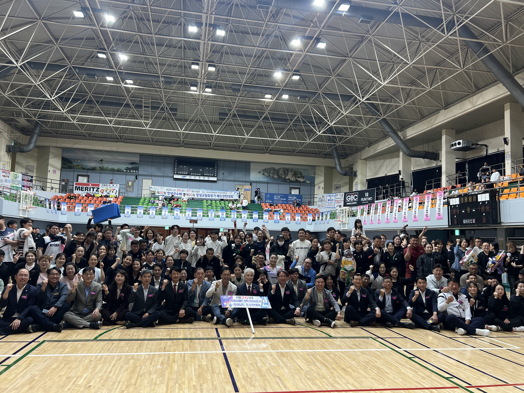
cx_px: 262
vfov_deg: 53.1
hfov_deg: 67.3
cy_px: 196
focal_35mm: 26
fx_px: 394
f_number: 1.5
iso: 80
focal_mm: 5.7
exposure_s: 1/120
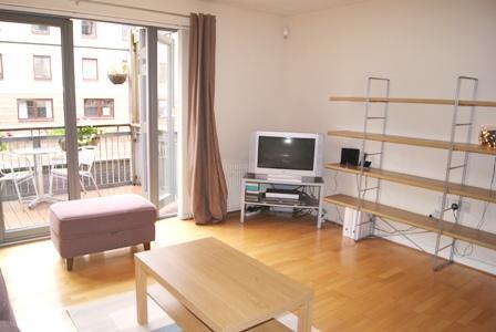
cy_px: 166
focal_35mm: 27
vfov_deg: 48.1
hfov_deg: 67.3
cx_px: 248
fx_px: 372
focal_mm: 18
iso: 800
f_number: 5.6
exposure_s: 1/100
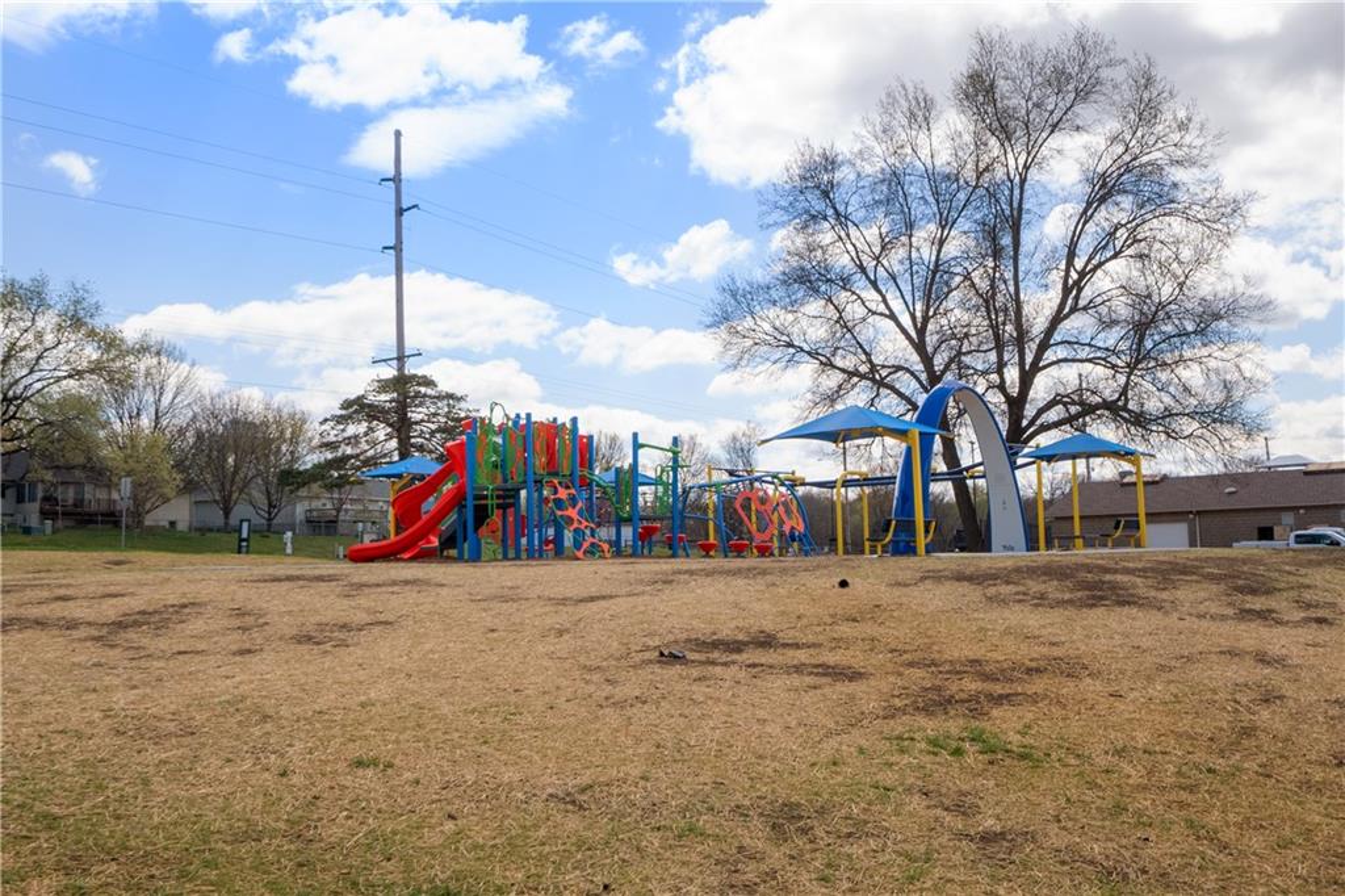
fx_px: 1344
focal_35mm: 36
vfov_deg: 36.8
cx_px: 672
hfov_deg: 53.1
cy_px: 448
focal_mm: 18
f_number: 8
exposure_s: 1/1000
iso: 400
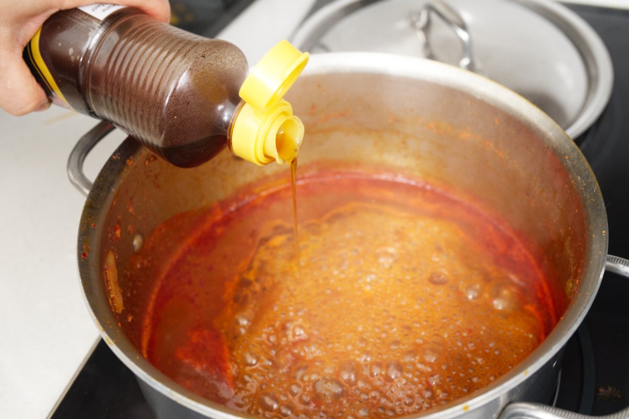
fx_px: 699
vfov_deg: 33.4
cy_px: 210
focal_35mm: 40
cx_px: 314
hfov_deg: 48.5
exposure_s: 1/100
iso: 1000
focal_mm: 40
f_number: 5.6
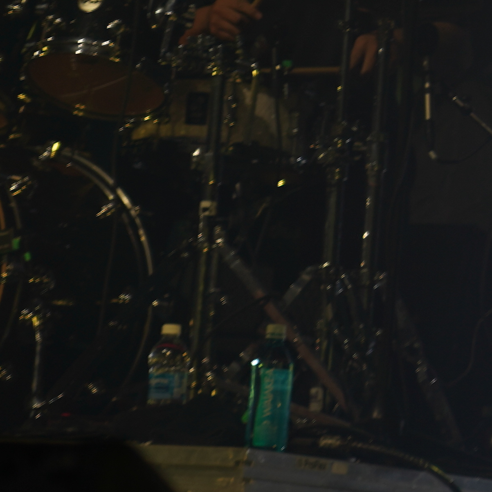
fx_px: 4567
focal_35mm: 284
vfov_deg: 6.1
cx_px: 1033
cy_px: -87
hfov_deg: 6.0
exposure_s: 1/125
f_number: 4
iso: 100
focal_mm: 67
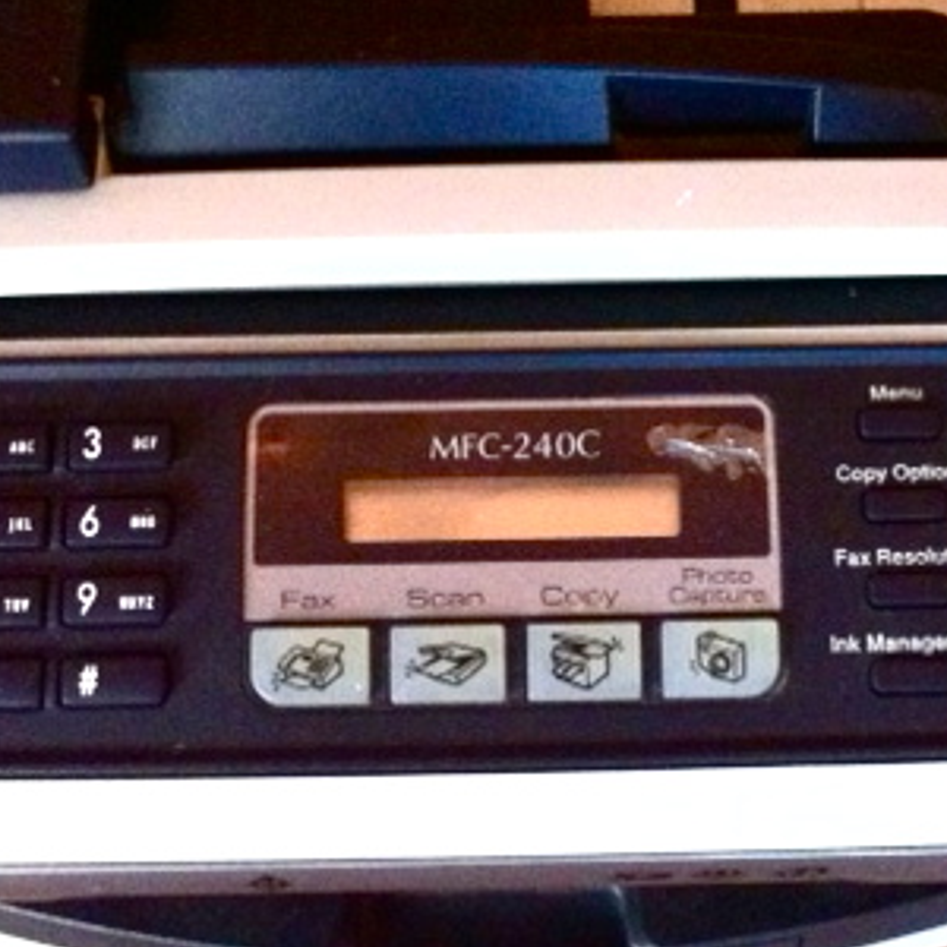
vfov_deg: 26.1
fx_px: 2043
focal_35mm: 66
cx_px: 590
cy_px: 540
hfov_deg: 26.0
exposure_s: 1/15
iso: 1000
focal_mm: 3.85
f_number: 2.8
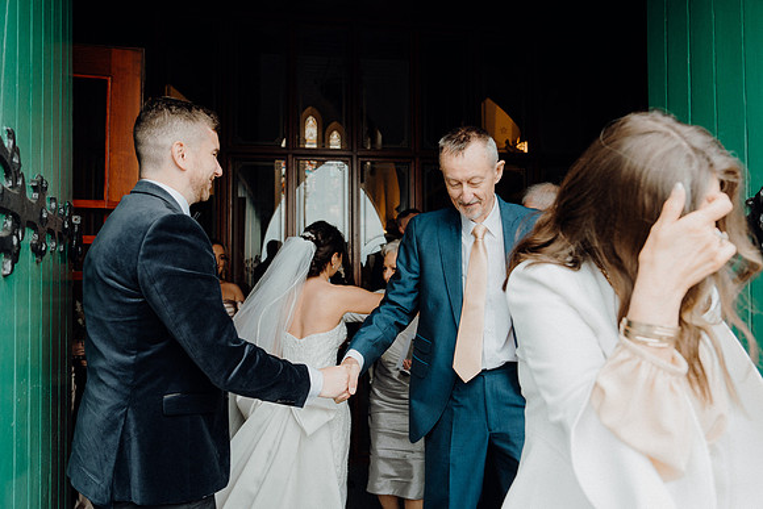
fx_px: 551
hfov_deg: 69.4
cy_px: 254
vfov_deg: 49.6
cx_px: 382
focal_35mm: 26
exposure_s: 1/200
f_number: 3.5
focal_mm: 26
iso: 250
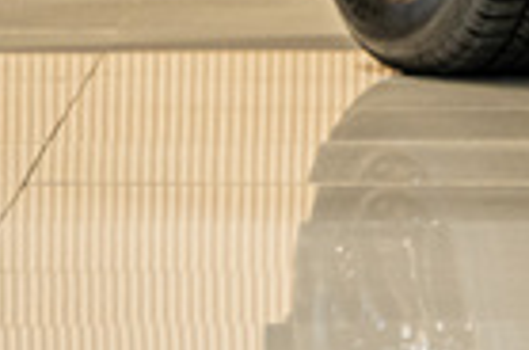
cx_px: 1608
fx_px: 8107
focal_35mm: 553
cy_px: -616
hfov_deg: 3.6
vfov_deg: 2.5
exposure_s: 1/125
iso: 500
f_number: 2.8
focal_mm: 75
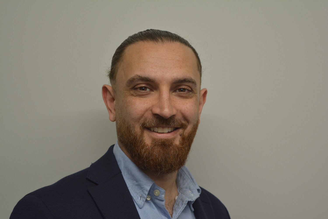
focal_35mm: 82
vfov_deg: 16.6
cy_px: 110
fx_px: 752
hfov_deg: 24.6
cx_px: 164
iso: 640
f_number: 5.6
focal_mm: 55
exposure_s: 1/60
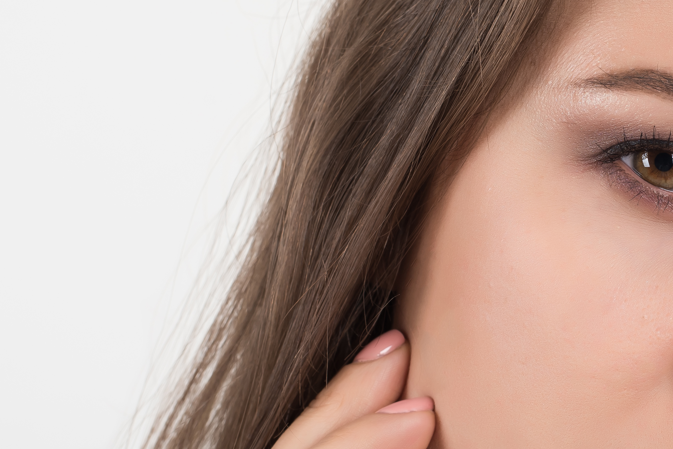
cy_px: 176
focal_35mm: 137
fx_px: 2562
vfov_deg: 10.0
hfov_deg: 14.8
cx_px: 587
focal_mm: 50
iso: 100
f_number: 8
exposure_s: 1/125
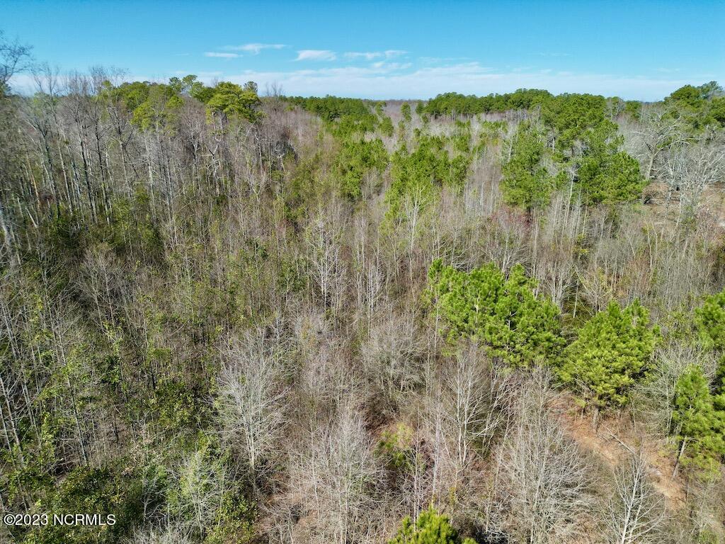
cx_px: 362
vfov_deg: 56.8
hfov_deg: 71.6
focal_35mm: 24
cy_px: 272
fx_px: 503
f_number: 1.7
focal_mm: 6.72
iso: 140
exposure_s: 1/1250
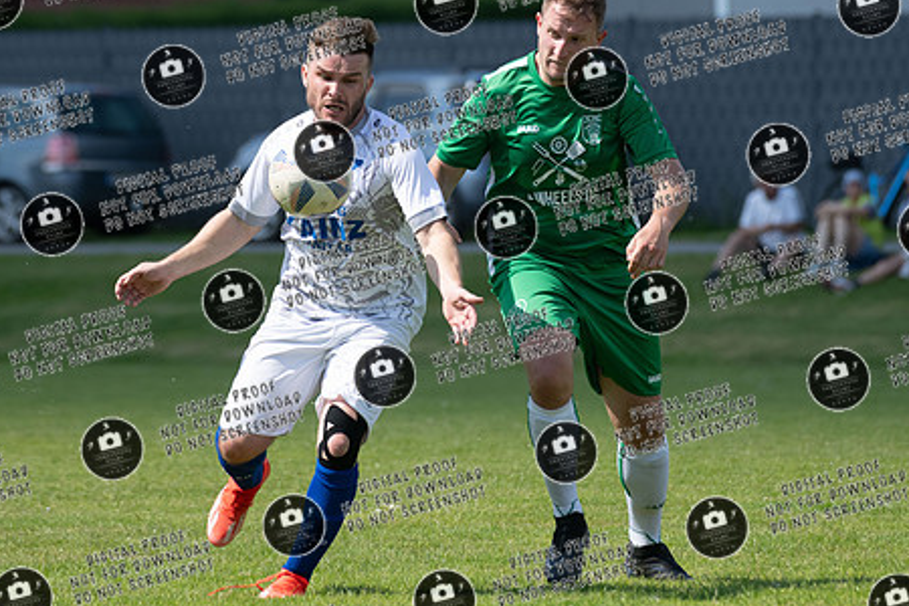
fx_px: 10604
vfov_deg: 3.3
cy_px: 175
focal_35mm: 420
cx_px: 484
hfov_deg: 4.9
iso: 500
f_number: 5.6
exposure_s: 1/1600
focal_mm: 270
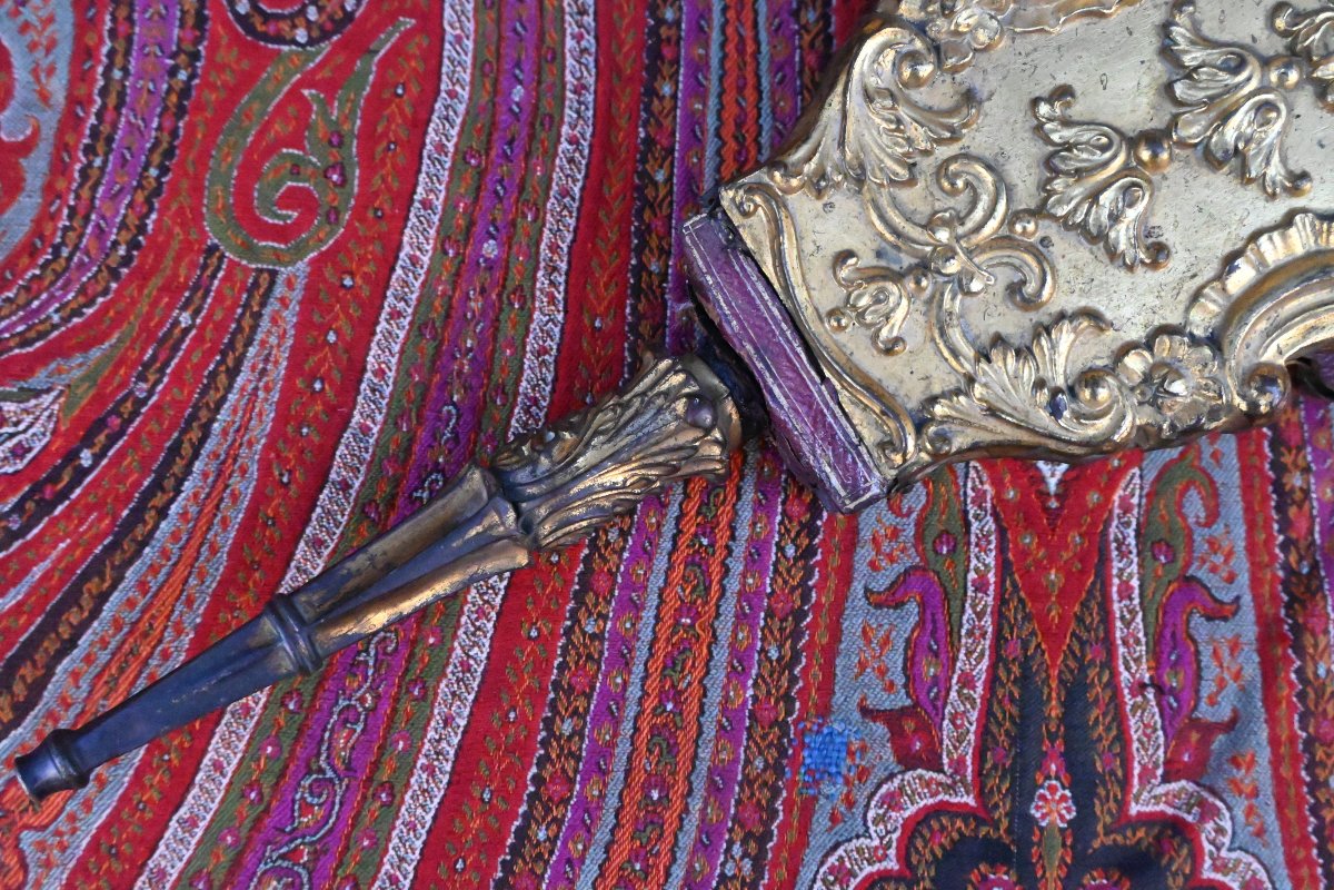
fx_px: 1417
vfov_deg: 34.8
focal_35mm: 38
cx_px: 667
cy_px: 445
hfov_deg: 50.4
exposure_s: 1/4000
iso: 20000
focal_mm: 25.5
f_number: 6.3
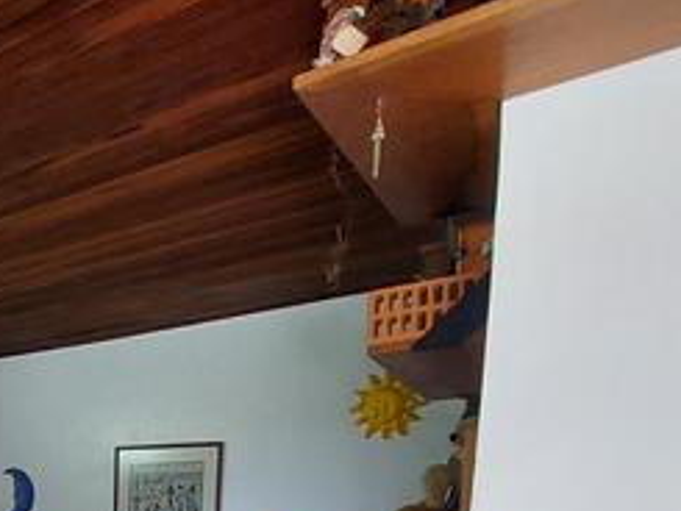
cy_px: 642
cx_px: 25
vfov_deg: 32.8
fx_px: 669
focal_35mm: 34
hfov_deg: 46.6
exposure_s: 1/40
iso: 320
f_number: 2.2
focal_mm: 1.74
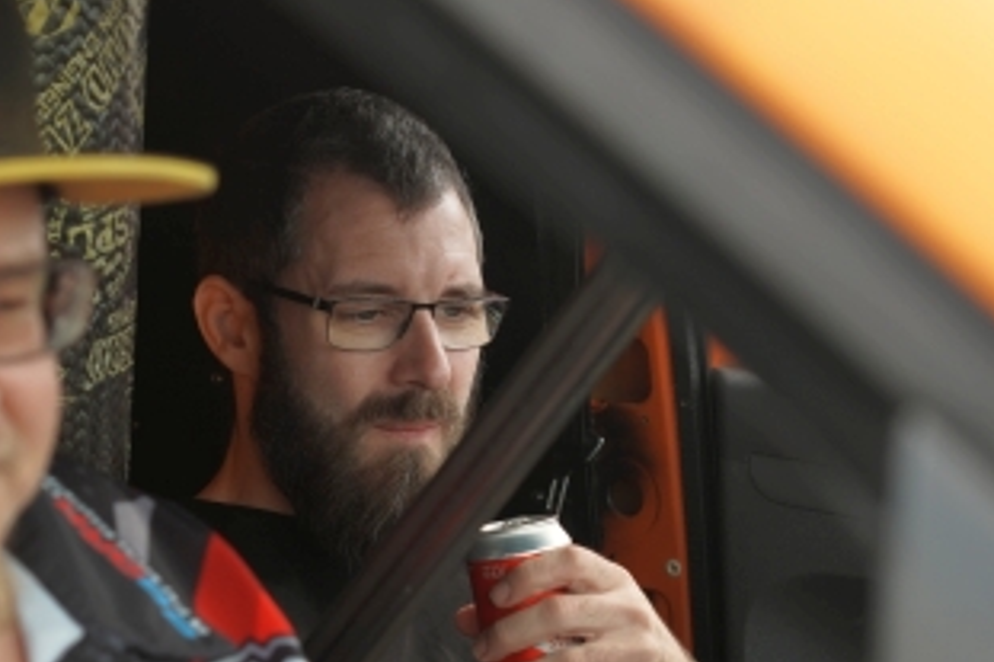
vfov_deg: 13.3
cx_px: 361
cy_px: 459
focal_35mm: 103
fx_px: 2842
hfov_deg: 19.8
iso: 250
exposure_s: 1/400
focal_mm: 40
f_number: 3.5
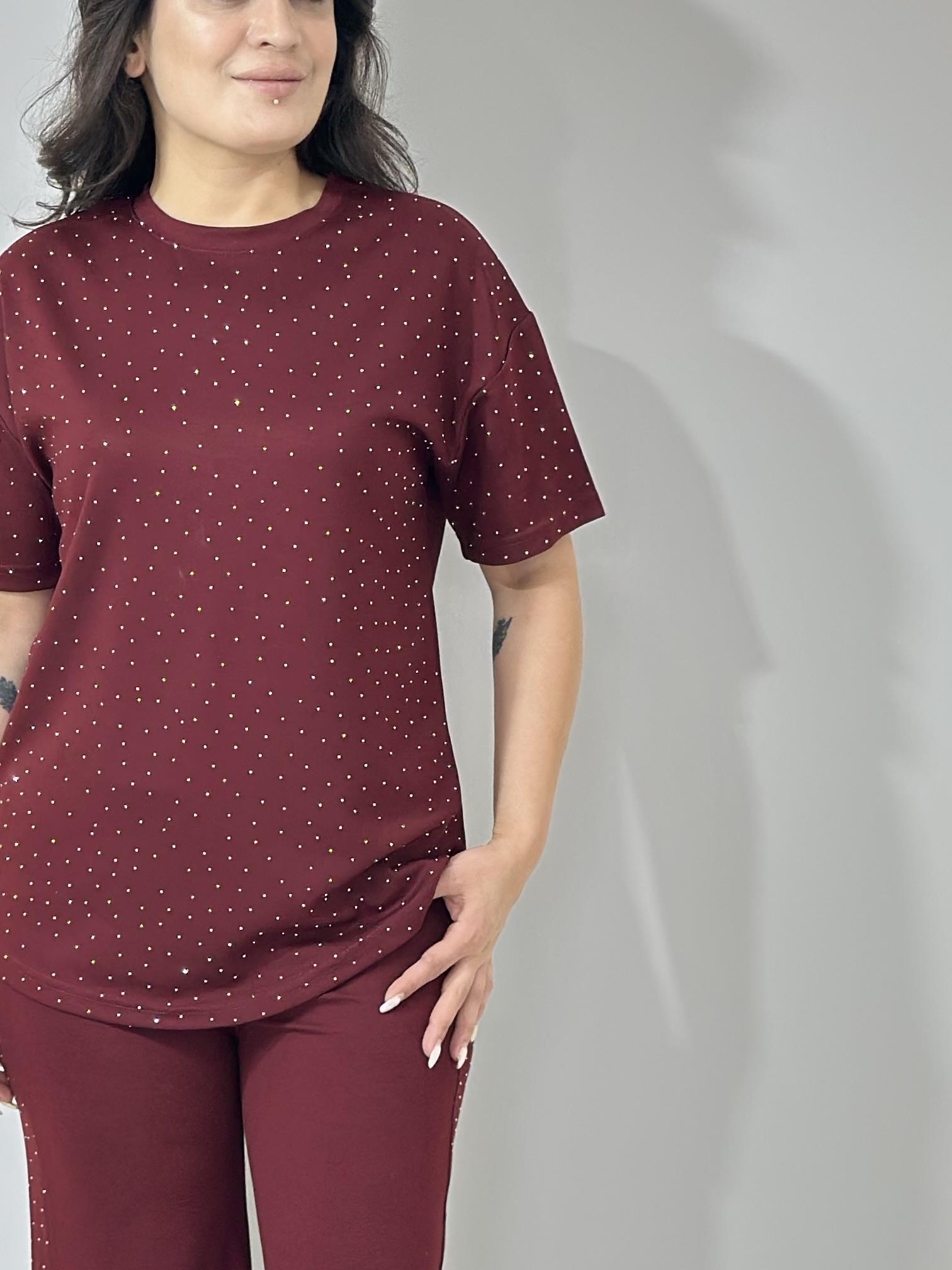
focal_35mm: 96
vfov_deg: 20.4
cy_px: 821
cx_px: 272
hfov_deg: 15.4
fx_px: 3520
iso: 100
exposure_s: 1/100
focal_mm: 6.86
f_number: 1.78
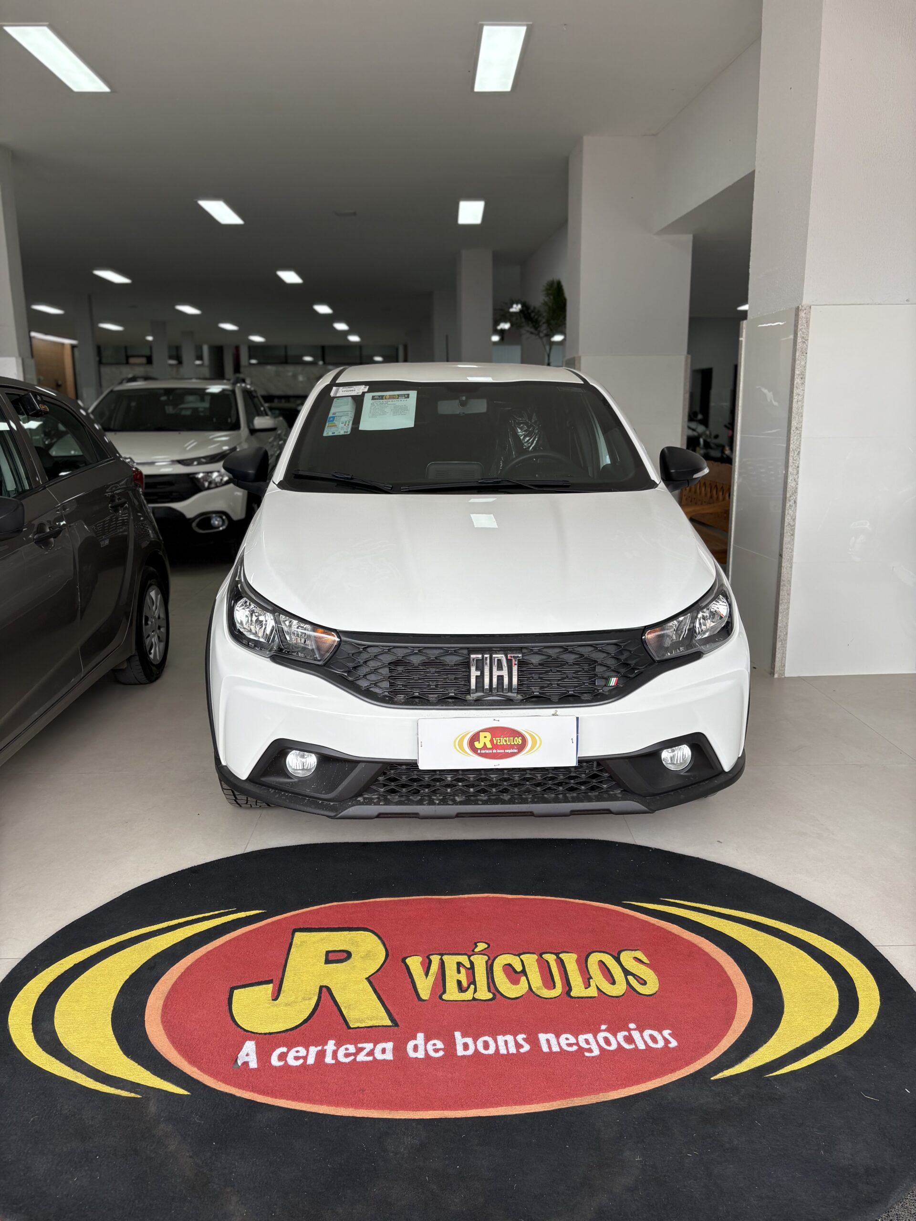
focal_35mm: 26
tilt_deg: -11.6
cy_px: 610
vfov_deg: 67.3
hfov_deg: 53.1
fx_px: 917
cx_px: 458
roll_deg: +0.1
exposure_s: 1/259
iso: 40
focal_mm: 5.96
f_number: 1.6
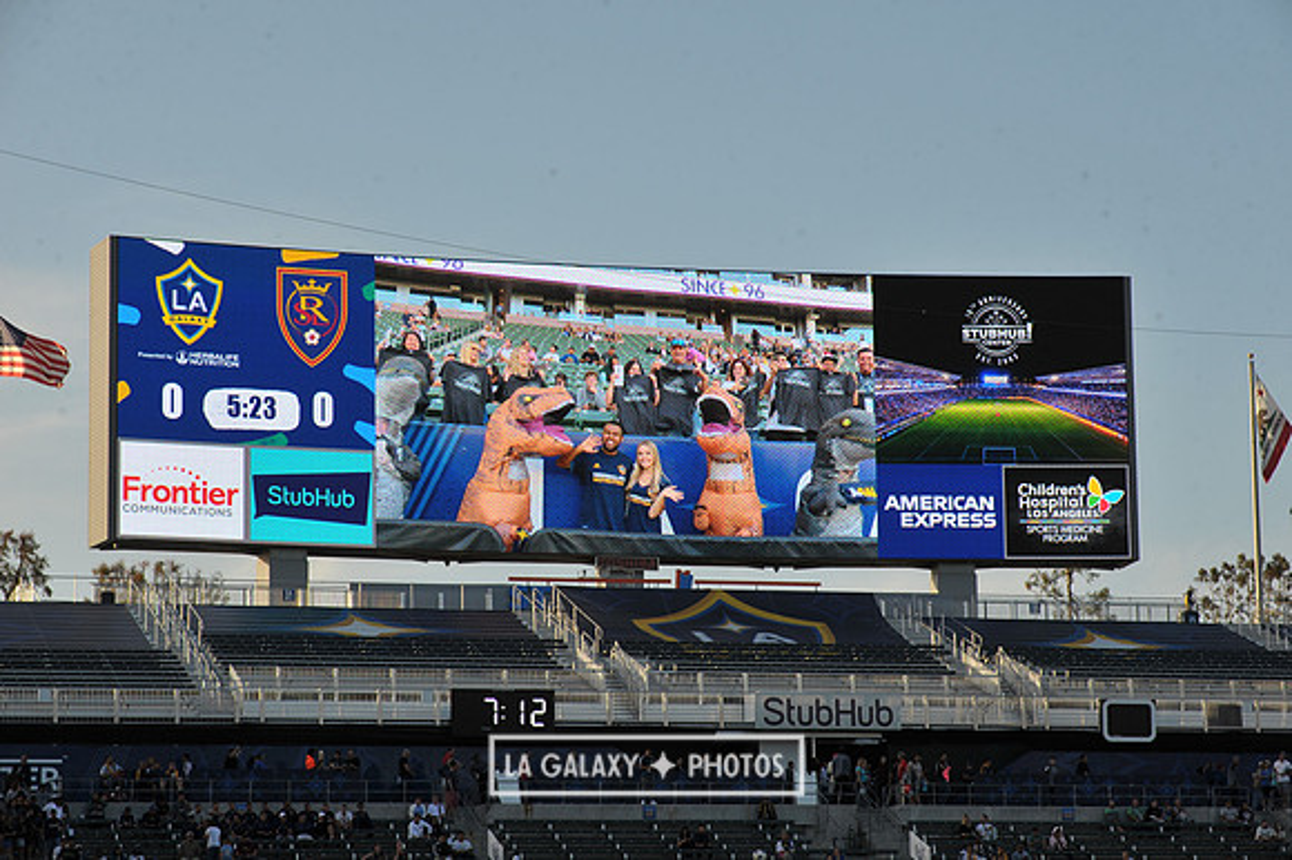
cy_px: 430
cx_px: 646
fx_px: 3945
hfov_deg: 18.6
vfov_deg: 12.4
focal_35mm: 110
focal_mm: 110
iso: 400
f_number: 11
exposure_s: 1/500
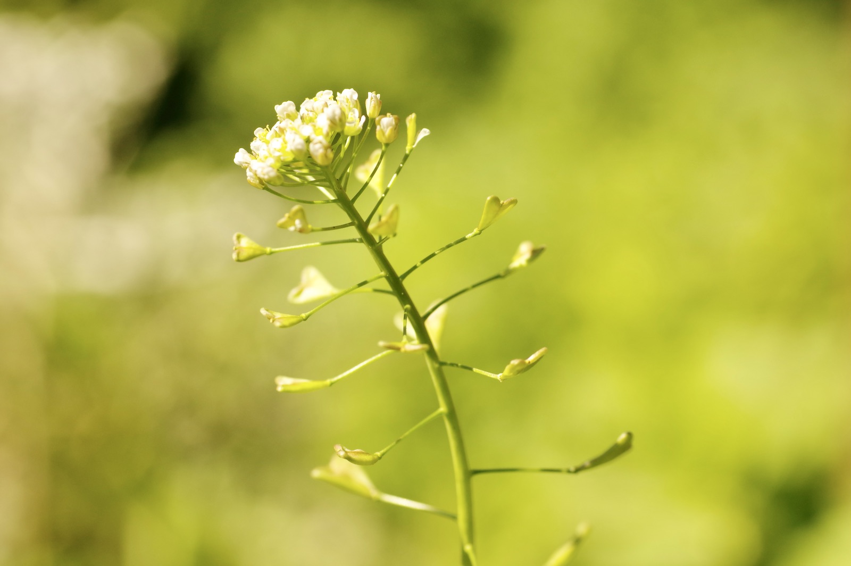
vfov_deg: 13.0
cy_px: 283
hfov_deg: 19.5
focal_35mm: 105
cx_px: 426
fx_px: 2480
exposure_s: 1/2000
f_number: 5.6
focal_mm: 70
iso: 800
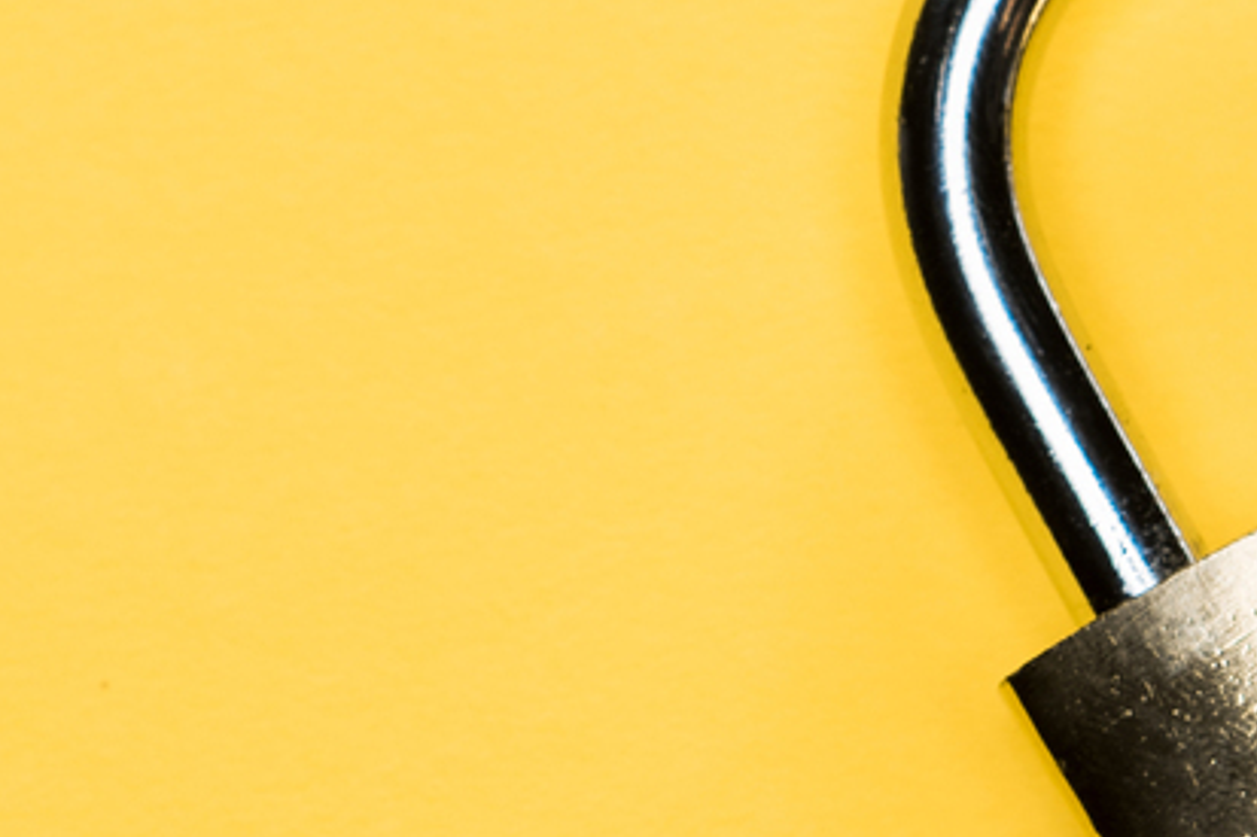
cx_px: 785
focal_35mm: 223
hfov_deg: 9.2
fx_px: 7783
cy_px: 563
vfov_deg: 6.2
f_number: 5.6
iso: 100
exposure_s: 1/200
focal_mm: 50
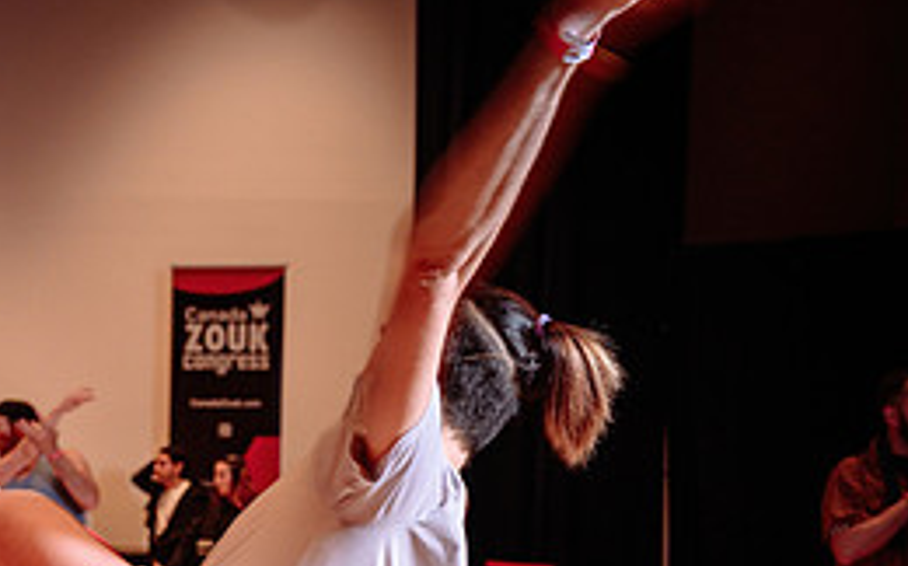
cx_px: 175
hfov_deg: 27.3
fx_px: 1830
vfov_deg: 16.9
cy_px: 655
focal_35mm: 74
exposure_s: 1/60
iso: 500
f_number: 3.5
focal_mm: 32.5
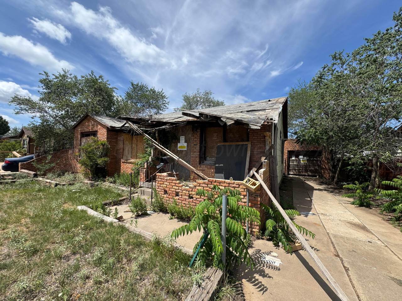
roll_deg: -3.4
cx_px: 201
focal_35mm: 14
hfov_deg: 102.1
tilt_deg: +0.0
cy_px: 150
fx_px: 163
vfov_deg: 85.7
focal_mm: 2.22
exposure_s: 1/1395
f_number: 2.2
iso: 40
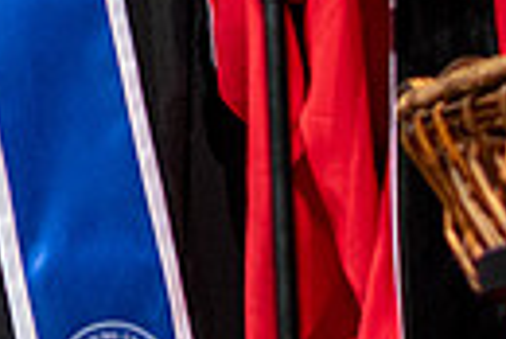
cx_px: -292
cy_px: -527
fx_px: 7345
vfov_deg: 2.6
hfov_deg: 3.9
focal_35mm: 522
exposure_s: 1/125
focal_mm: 85
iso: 500
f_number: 1.8
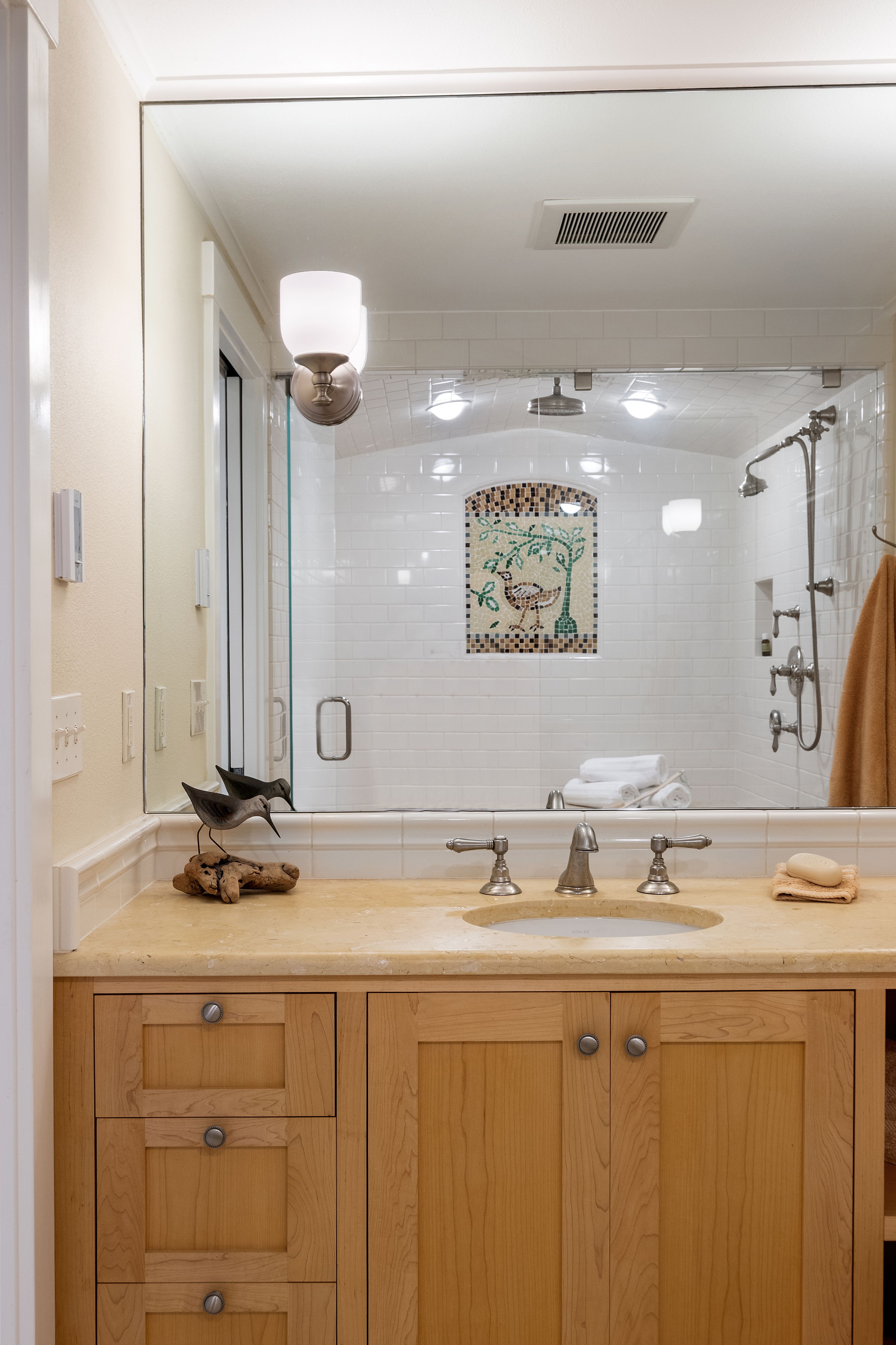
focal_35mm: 36
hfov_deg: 36.9
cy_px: 672
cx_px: 448
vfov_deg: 53.1
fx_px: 1345
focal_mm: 24
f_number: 6.3
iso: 400
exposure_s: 1/5
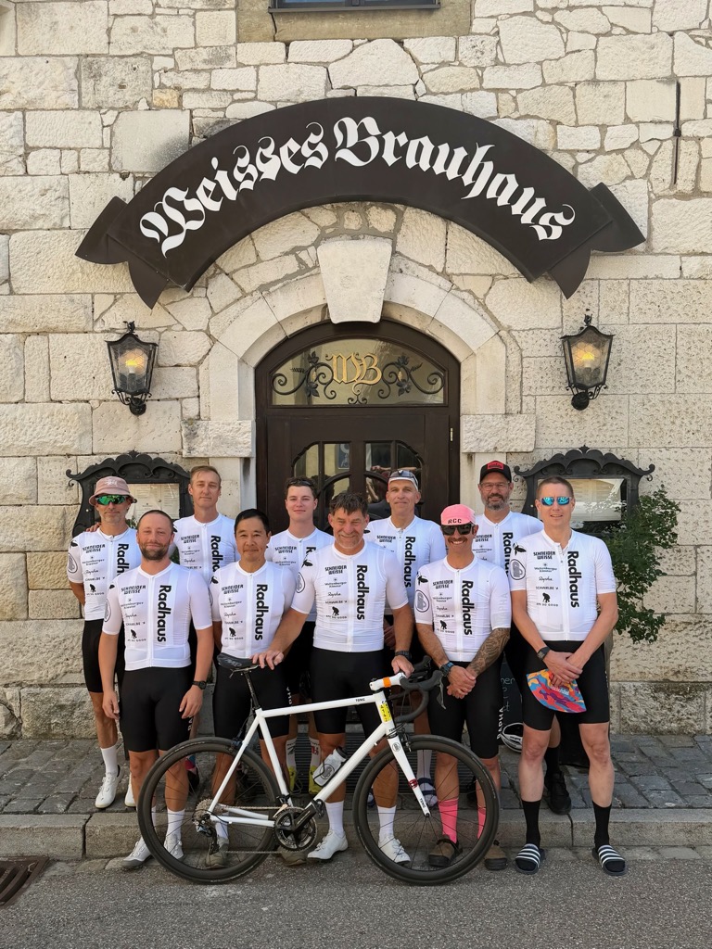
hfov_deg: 56.8
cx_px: 356
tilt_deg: -4.4
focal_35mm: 24
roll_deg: -1.4
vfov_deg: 71.6
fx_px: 658
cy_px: 474
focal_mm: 6.76
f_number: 1.78
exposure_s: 1/1949
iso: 80
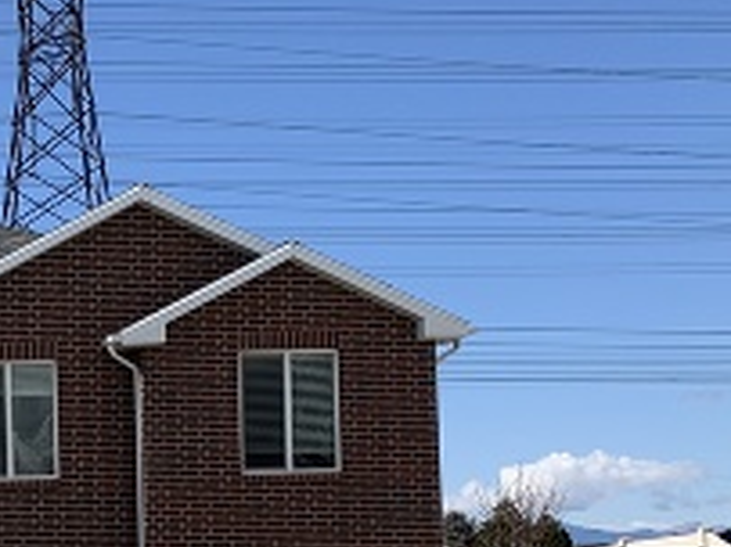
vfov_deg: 17.7
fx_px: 1731
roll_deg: +1.3
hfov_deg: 21.4
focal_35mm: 82
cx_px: -245
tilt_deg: +2.8
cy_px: 507
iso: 25
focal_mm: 4.25
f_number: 1.8
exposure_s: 1/2755
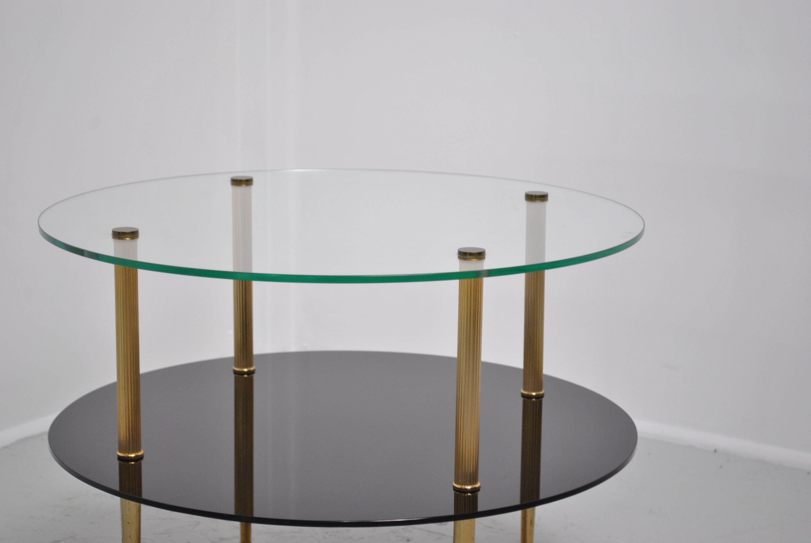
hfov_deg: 24.6
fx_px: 1861
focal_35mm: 82
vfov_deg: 16.6
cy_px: 272
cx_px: 406
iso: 400
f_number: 5.6
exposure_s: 1/30
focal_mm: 55
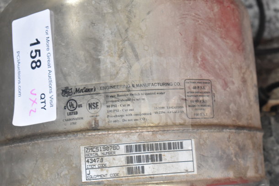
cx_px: 140
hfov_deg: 24.6
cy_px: 93
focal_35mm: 82
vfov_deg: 16.6
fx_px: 639
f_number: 5.6
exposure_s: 1/160
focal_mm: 55
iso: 2000
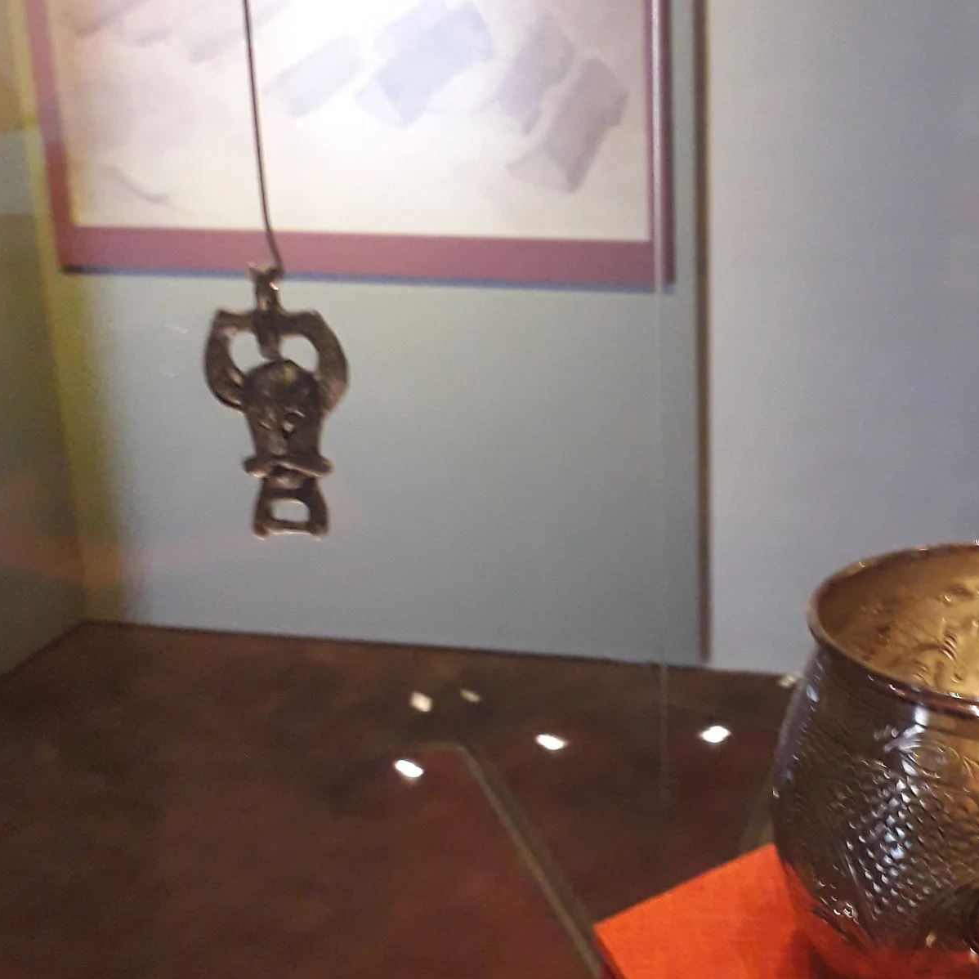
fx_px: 1632
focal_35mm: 51
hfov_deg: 33.1
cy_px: 536
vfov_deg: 33.4
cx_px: 663
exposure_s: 1/25
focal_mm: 3.6
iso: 320
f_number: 1.9
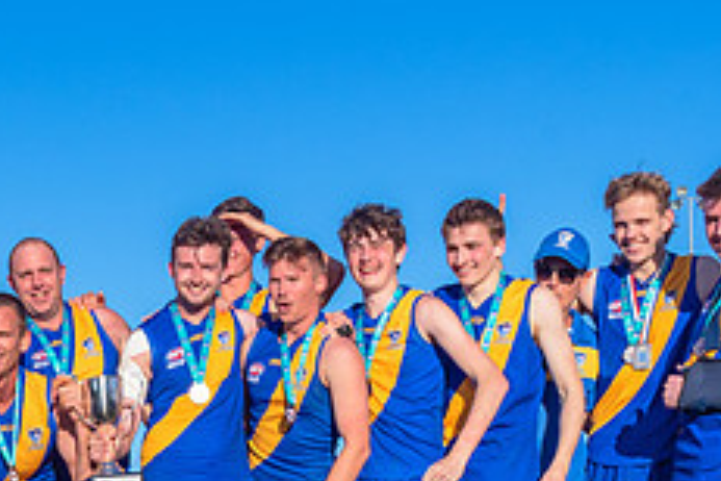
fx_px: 1862
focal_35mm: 93
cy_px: 582
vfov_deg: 14.2
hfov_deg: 21.2
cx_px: -2
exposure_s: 1/1000
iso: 400
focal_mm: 24
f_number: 9
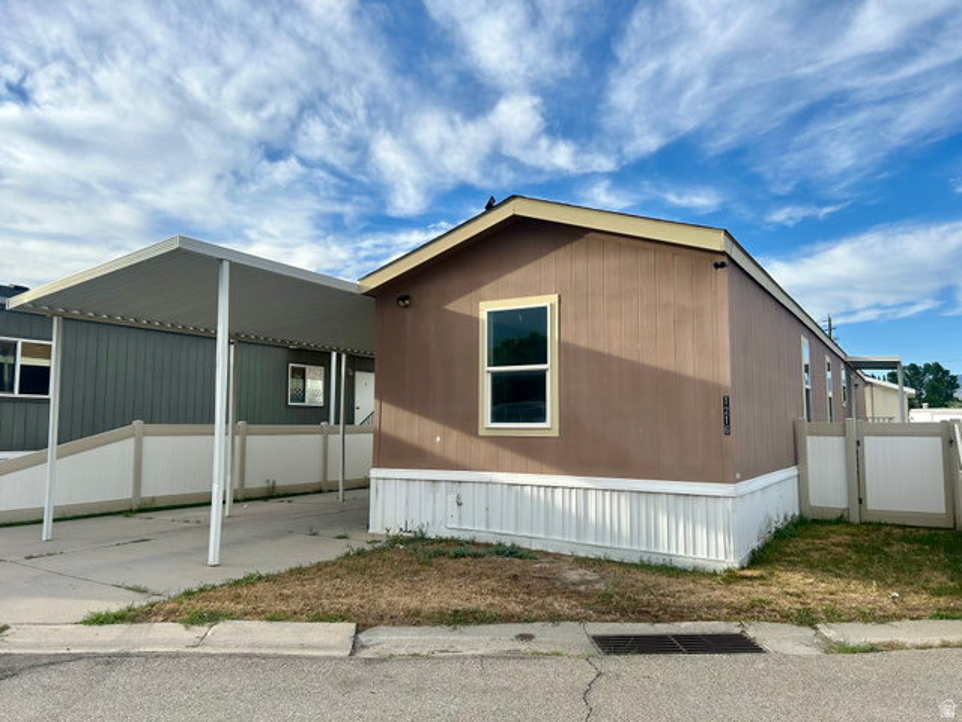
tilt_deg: +5.4
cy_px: 361
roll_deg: +0.7
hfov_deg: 67.3
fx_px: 723
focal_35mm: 26
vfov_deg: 53.1
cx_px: 481
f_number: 1.5
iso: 50
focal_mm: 5.7
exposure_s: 1/2571
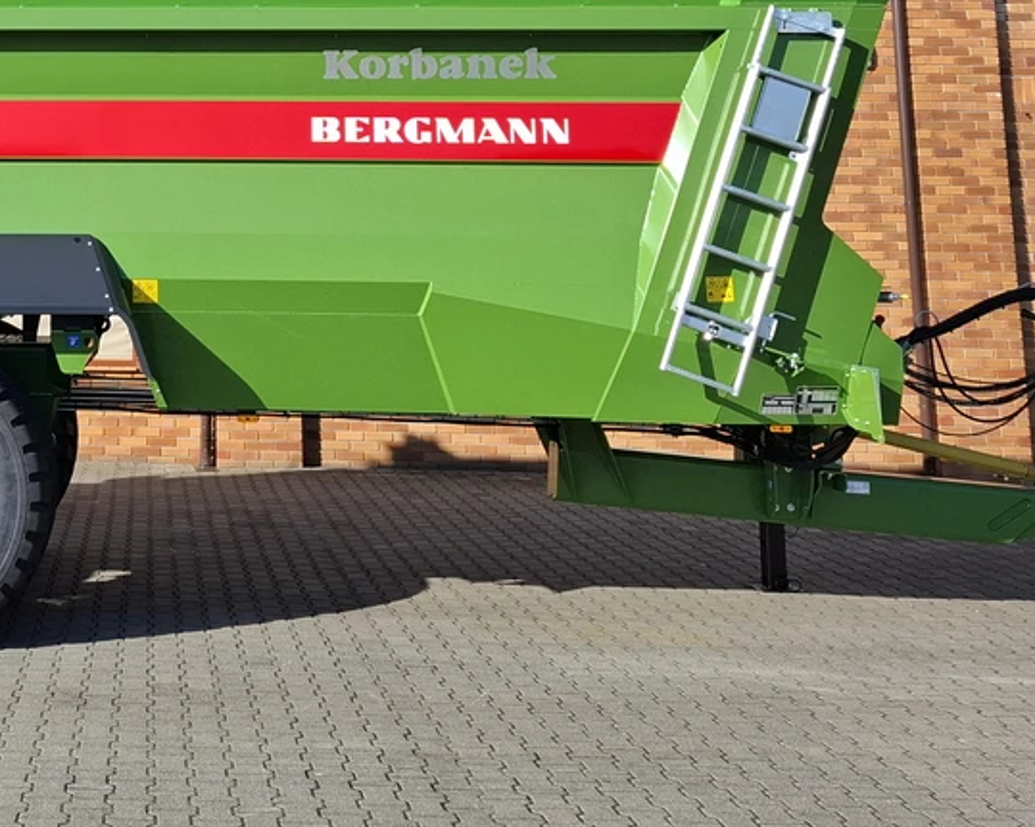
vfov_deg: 28.6
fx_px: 1531
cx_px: 63
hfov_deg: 34.8
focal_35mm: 50
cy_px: 25
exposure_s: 1/1242
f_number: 1.8
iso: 50
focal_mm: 5.54
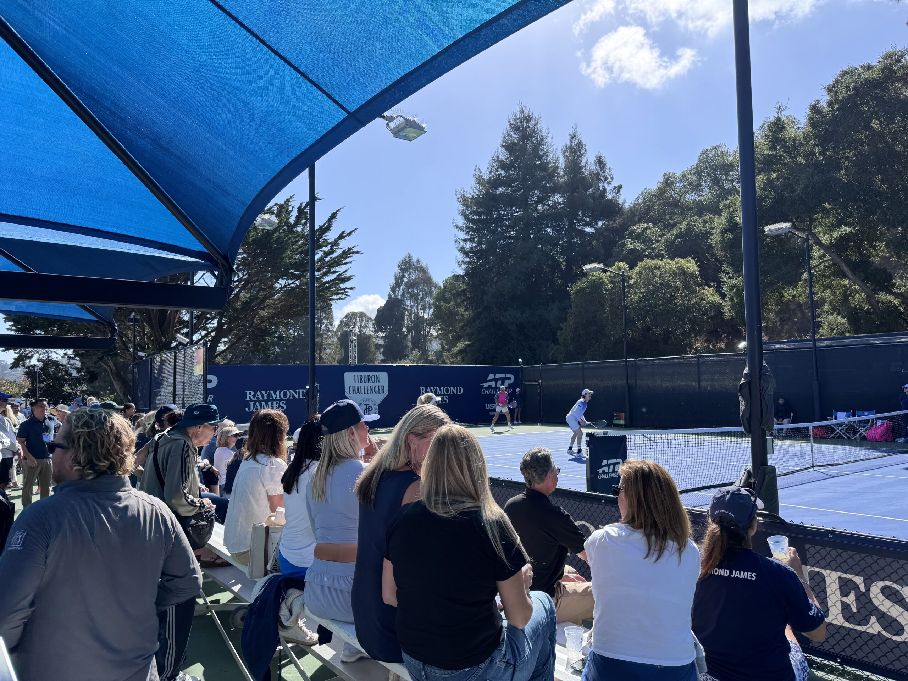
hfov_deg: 71.6
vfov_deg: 56.8
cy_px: 340
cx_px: 454
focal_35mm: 24
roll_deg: +0.7
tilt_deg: +3.1
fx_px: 630
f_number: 1.78
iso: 80
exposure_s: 1/2506
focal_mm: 6.76
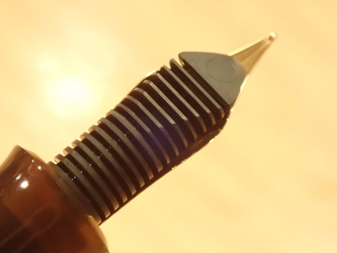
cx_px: 157
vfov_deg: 13.2
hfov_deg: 17.6
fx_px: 1091
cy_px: 136
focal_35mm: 112
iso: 1600
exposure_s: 1/13
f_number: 4.9
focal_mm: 18
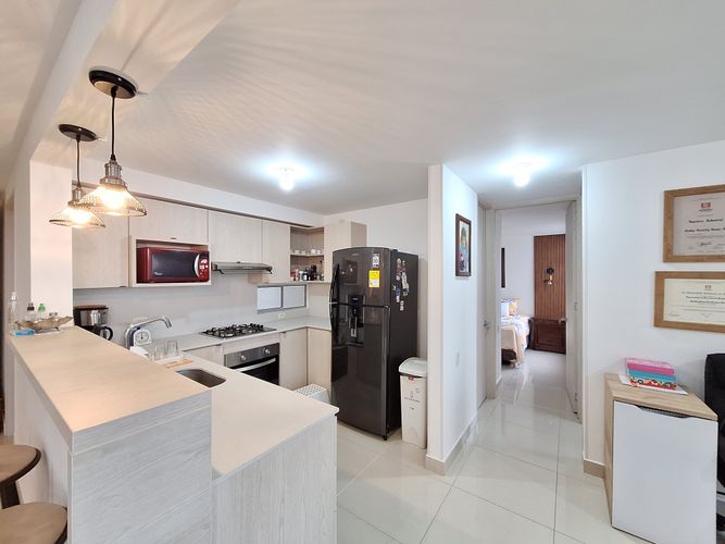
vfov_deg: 89.9
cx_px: 362
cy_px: 272
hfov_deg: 106.2
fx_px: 272
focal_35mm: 13
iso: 200
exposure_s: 1/30
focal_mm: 1.74
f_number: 2.2
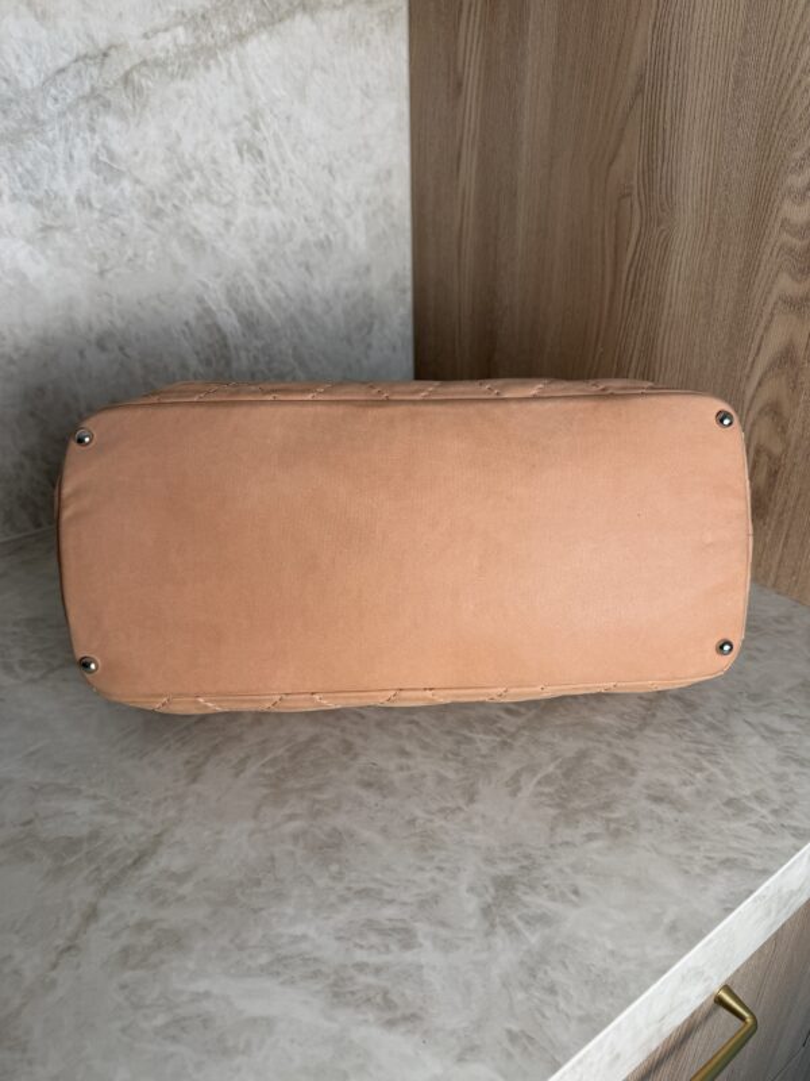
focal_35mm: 24
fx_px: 749
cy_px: 540
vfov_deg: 71.6
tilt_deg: -29.3
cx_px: 405
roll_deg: +0.3
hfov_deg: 56.8
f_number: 1.78
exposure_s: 1/120
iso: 64
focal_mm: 6.76
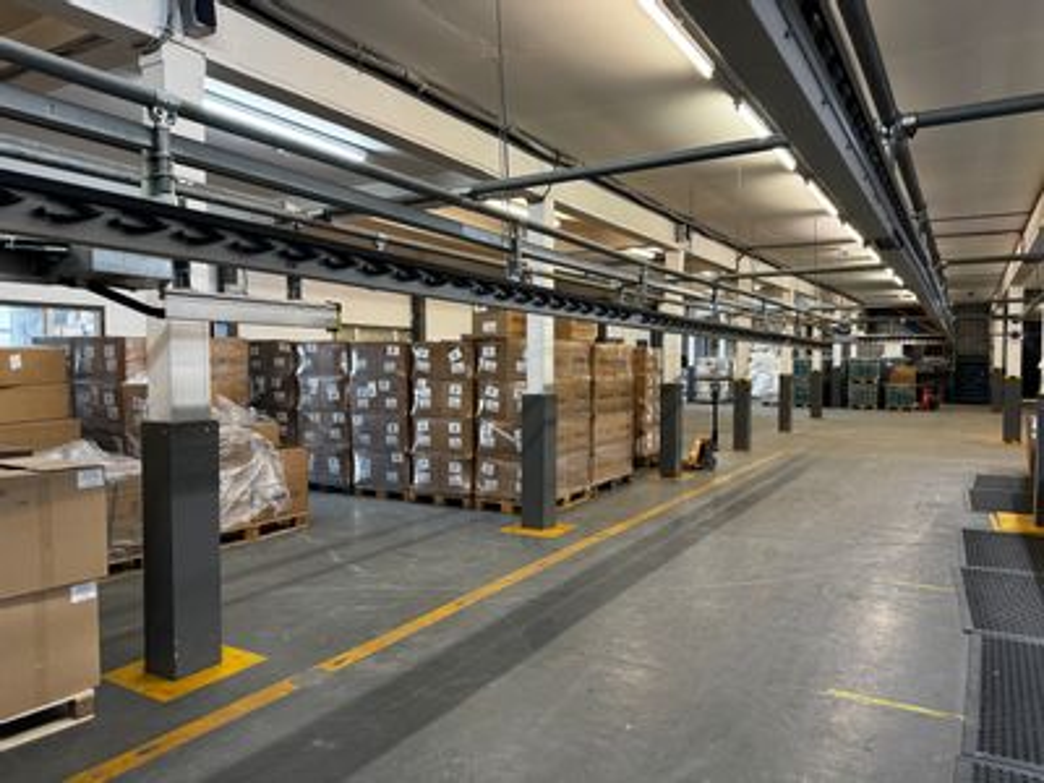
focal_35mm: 24
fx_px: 724
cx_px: 522
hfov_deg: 71.6
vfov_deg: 56.8
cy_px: 392
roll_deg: +0.0
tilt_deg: -2.2
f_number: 1.78
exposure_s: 1/50
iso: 125
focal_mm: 6.76
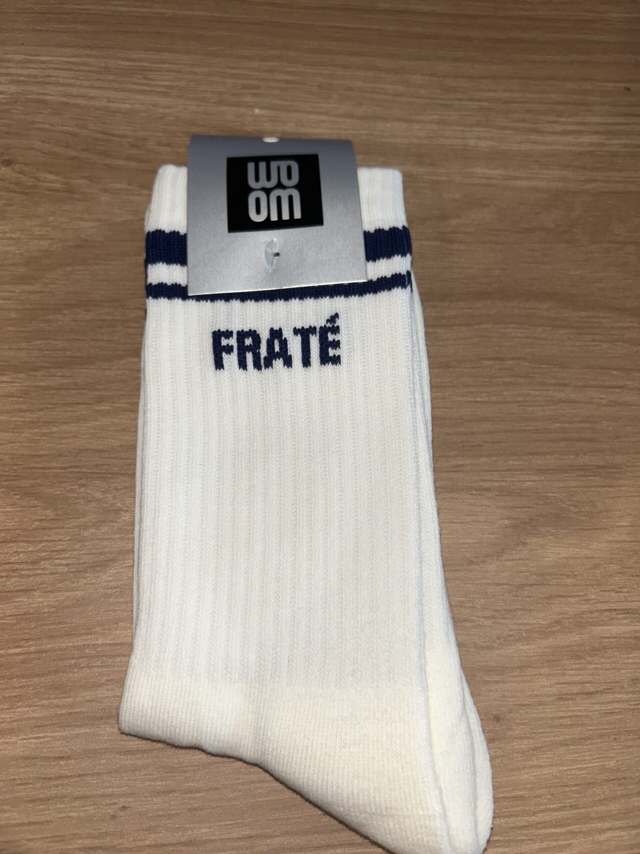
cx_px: 320
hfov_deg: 53.1
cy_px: 427
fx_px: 641
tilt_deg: -71.1
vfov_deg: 67.3
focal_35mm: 26
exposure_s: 1/40
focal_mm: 5.7
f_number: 1.5
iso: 32
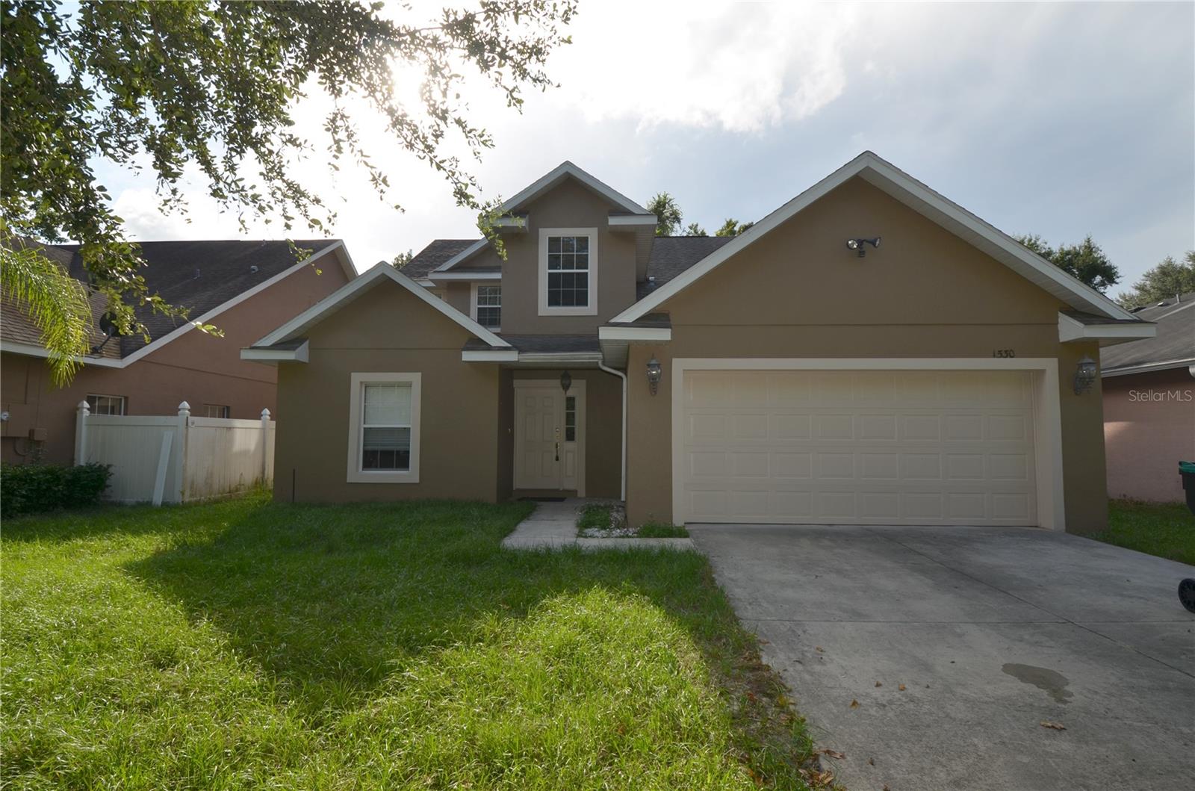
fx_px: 497
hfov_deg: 100.5
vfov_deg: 77.0
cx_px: 598
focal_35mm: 15
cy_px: 396
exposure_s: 1/200
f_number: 7.1
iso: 100
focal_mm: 10
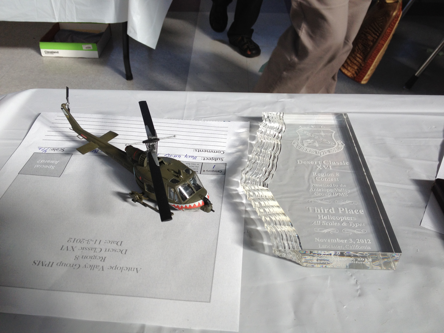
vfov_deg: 40.7
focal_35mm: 35
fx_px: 449
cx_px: 222
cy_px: 166
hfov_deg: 52.6
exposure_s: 1/262
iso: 64
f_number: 2.4
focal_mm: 4.28
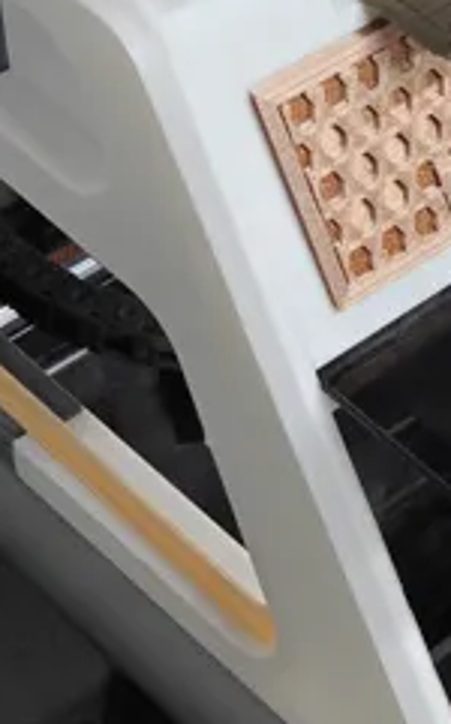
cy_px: 278
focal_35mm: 135
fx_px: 2663
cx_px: 881
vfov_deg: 15.5
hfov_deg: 9.1
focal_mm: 6.06
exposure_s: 1/100
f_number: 1.6
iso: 1000
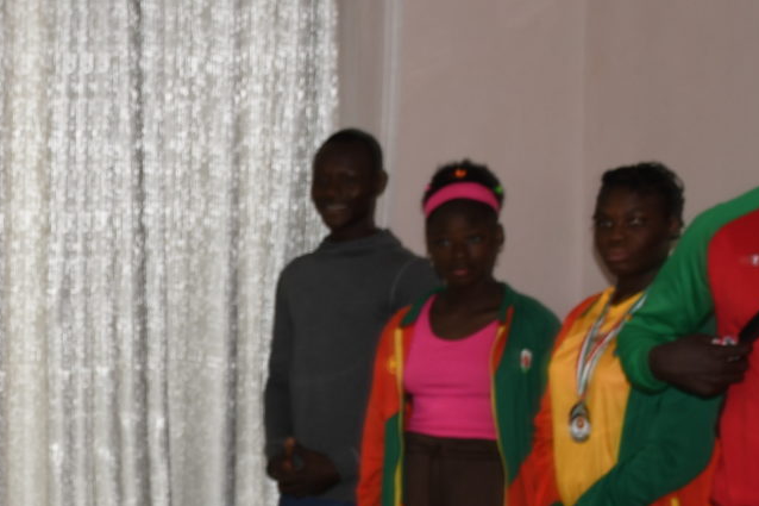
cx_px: -46
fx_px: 3246
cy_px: 573
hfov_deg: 13.1
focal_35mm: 154
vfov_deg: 8.8
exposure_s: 1/60
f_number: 4
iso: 200
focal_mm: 32
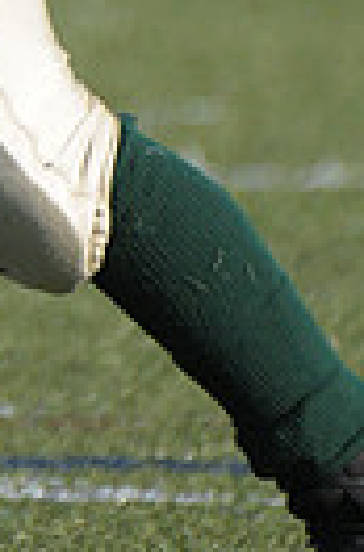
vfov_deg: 0.8
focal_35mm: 2645
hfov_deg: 0.5
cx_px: -362
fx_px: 40432
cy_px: -636
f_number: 4
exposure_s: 1/3200
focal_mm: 400
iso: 640
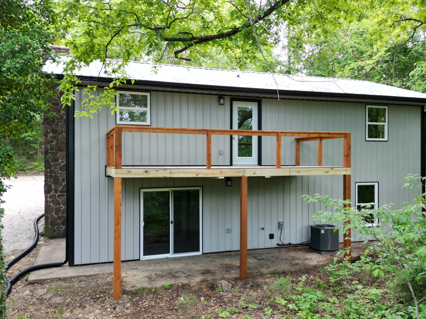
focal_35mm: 33
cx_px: 233
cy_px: 164
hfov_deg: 55.3
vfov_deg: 42.9
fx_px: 406
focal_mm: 6.72
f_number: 1.7
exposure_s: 1/240
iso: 150
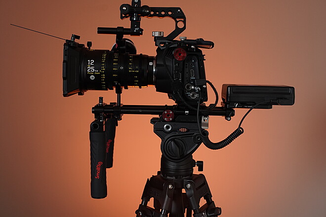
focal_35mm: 50
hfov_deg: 39.6
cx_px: 163
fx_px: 453
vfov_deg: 27.0
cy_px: 108
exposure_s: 1/125
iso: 2500
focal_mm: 50
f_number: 4
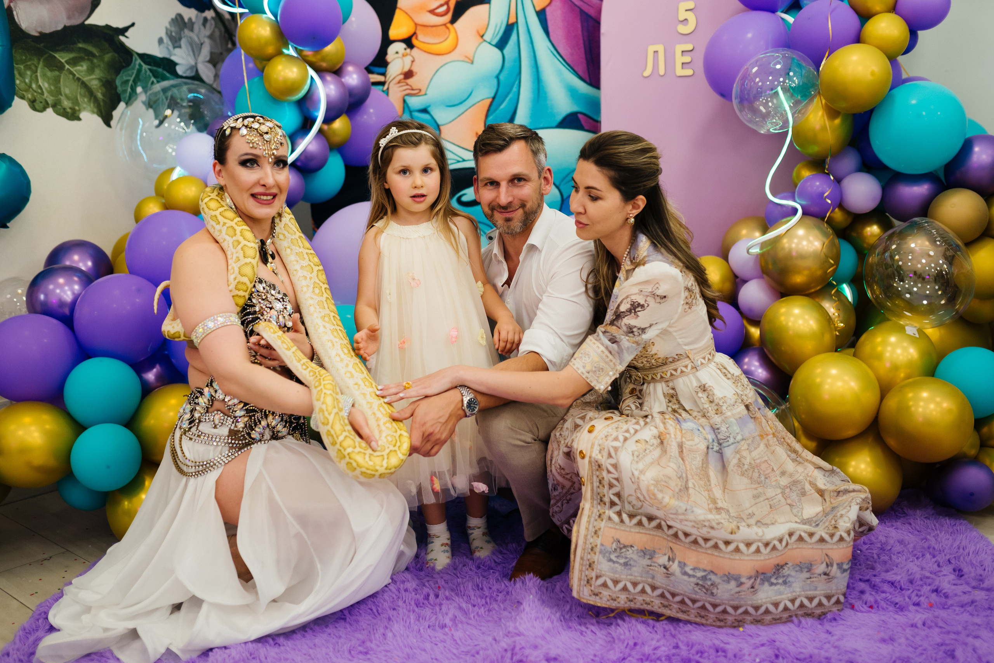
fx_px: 987
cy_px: 332
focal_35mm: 36
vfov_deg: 37.1
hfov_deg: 53.5
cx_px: 497
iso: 800
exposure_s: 1/100
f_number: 1.8
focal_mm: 35
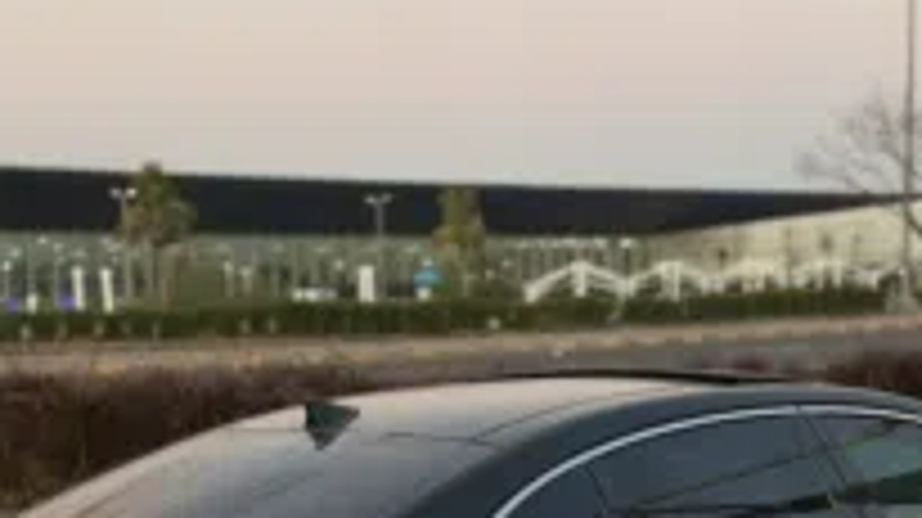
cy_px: 615
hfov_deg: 31.0
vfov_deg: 16.9
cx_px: 486
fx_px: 1661
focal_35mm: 68
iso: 200
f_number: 1.78
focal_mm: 6.76
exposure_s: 1/66
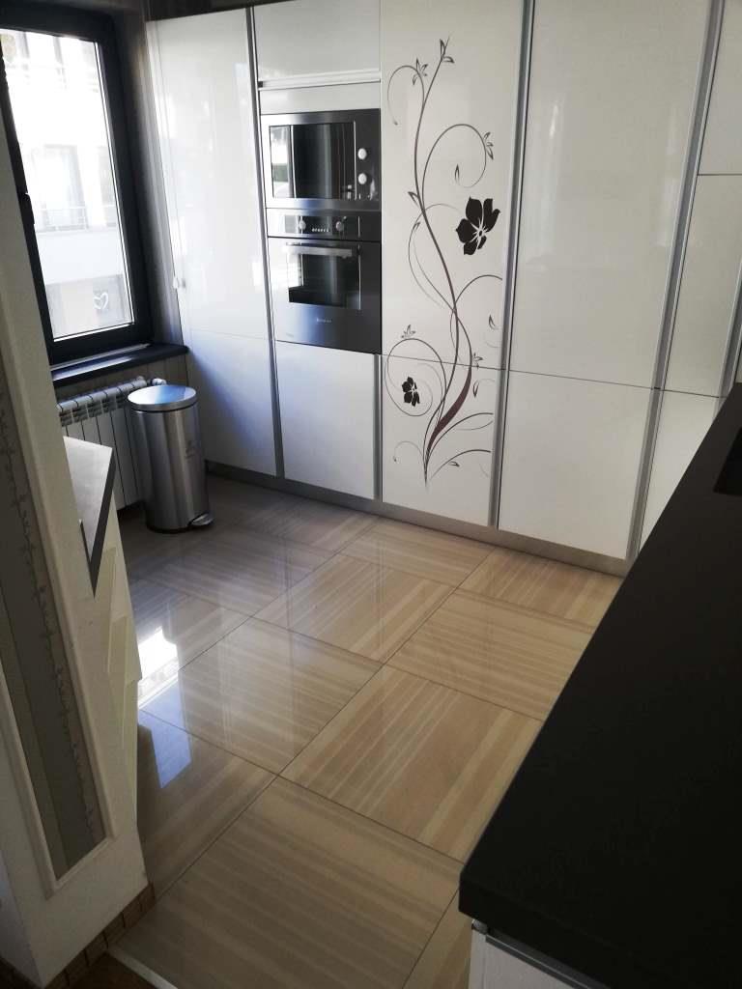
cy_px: 494
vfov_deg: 67.3
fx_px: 743
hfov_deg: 53.1
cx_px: 371
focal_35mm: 26
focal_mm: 3.81
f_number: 2.2
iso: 160
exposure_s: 1/50
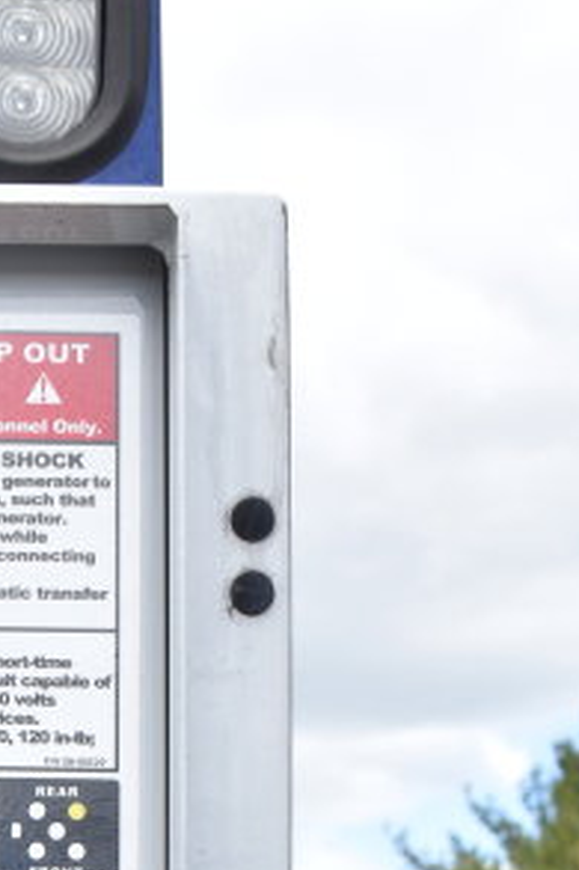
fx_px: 2488
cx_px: -306
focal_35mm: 103
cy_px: 1320
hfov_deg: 12.6
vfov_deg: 17.7
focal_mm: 22
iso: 200
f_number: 7.1
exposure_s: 1/200
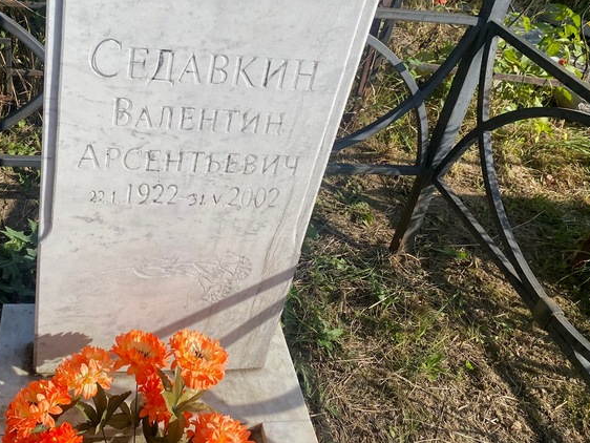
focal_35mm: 37
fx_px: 631
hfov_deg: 49.4
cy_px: 129
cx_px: 203
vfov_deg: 38.0
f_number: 1.8
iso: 32
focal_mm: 4.25
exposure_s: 1/3846
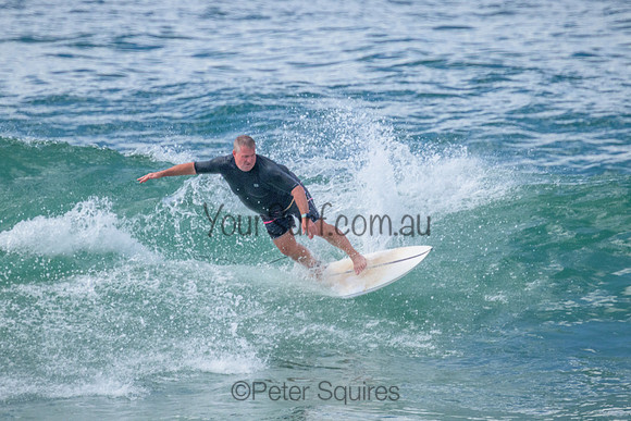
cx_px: 363
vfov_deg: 1.3
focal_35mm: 1045
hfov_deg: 2.0
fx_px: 18318
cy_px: 146
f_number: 11
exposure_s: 1/1000
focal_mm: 800
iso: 2500
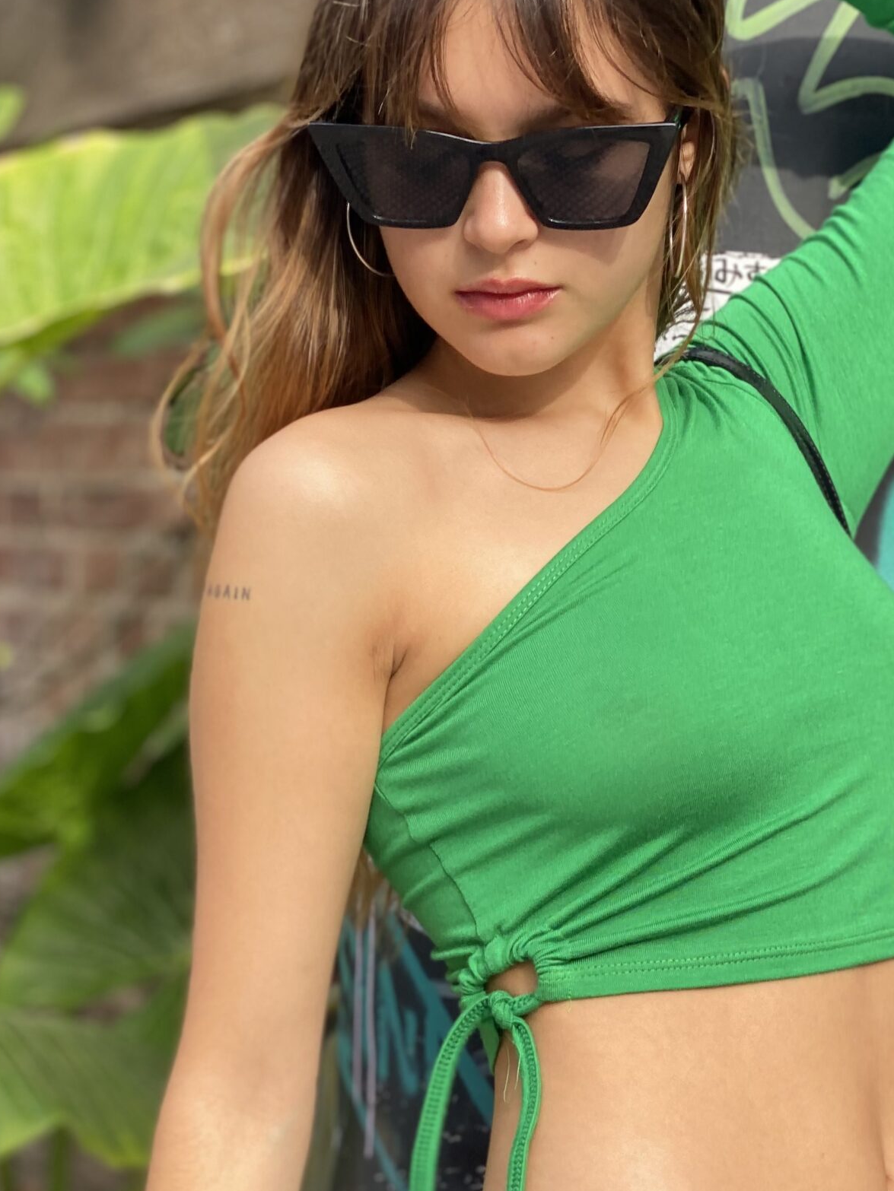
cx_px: 565
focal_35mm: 85
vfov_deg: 23.0
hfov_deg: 17.3
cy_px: 648
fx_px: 2926
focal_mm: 6
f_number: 2
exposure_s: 1/122
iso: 25
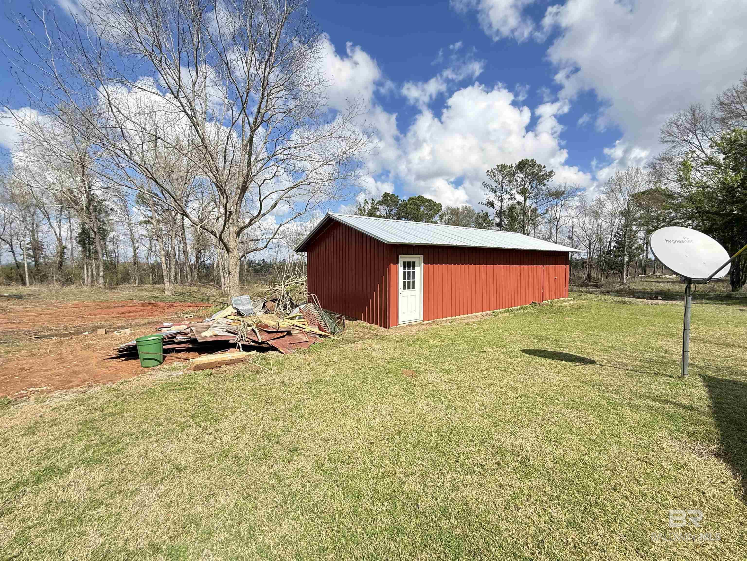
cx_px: 374
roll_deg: +0.0
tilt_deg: -3.4
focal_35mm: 14
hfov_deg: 102.1
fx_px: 302
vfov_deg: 85.7
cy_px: 280
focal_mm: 2.22
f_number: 2.2
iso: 64
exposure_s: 1/1145
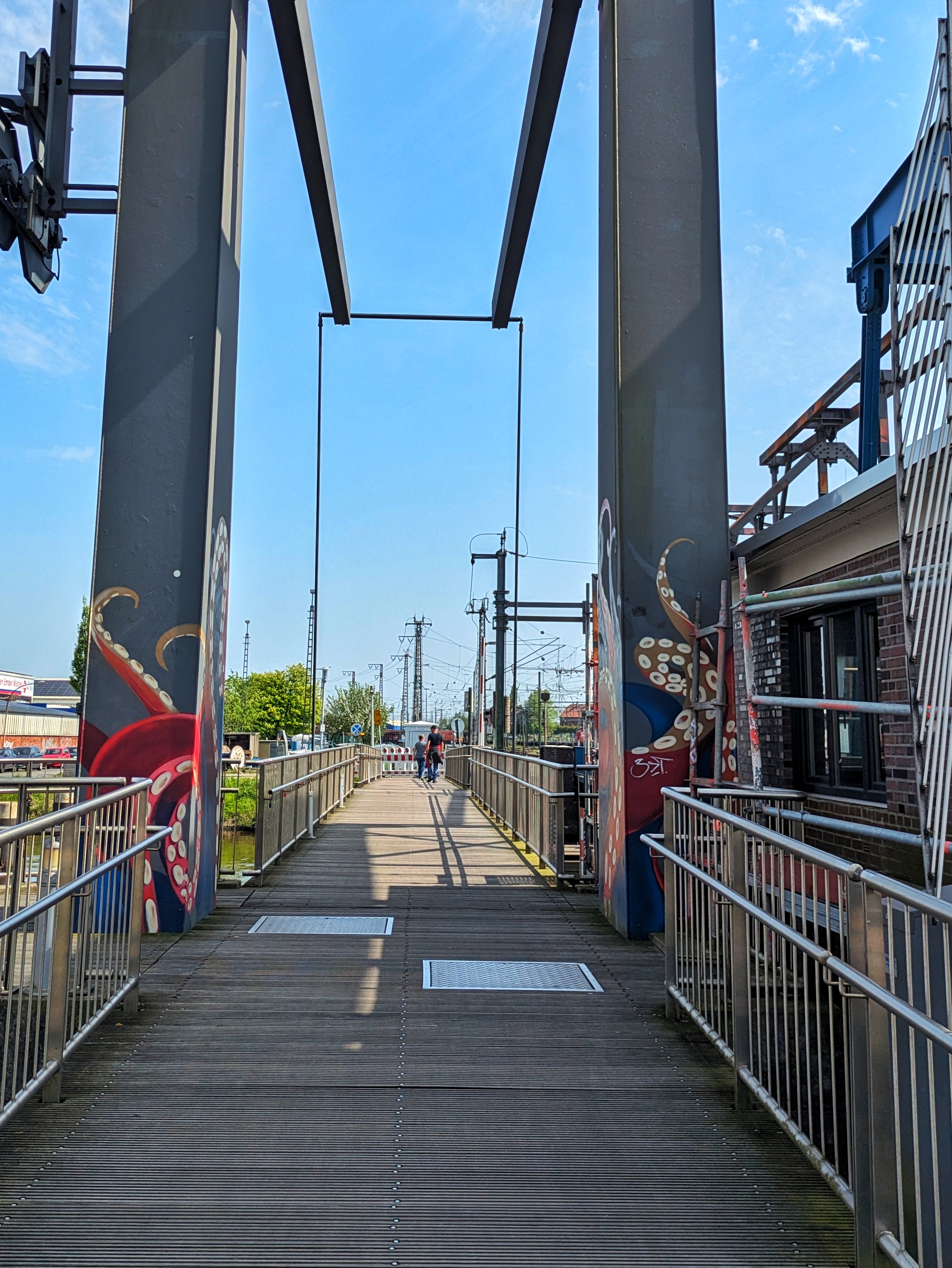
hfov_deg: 40.7
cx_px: 417
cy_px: 485
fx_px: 1283
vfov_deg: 52.1
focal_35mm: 35
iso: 64
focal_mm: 5.43
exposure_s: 1/2294
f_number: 1.89
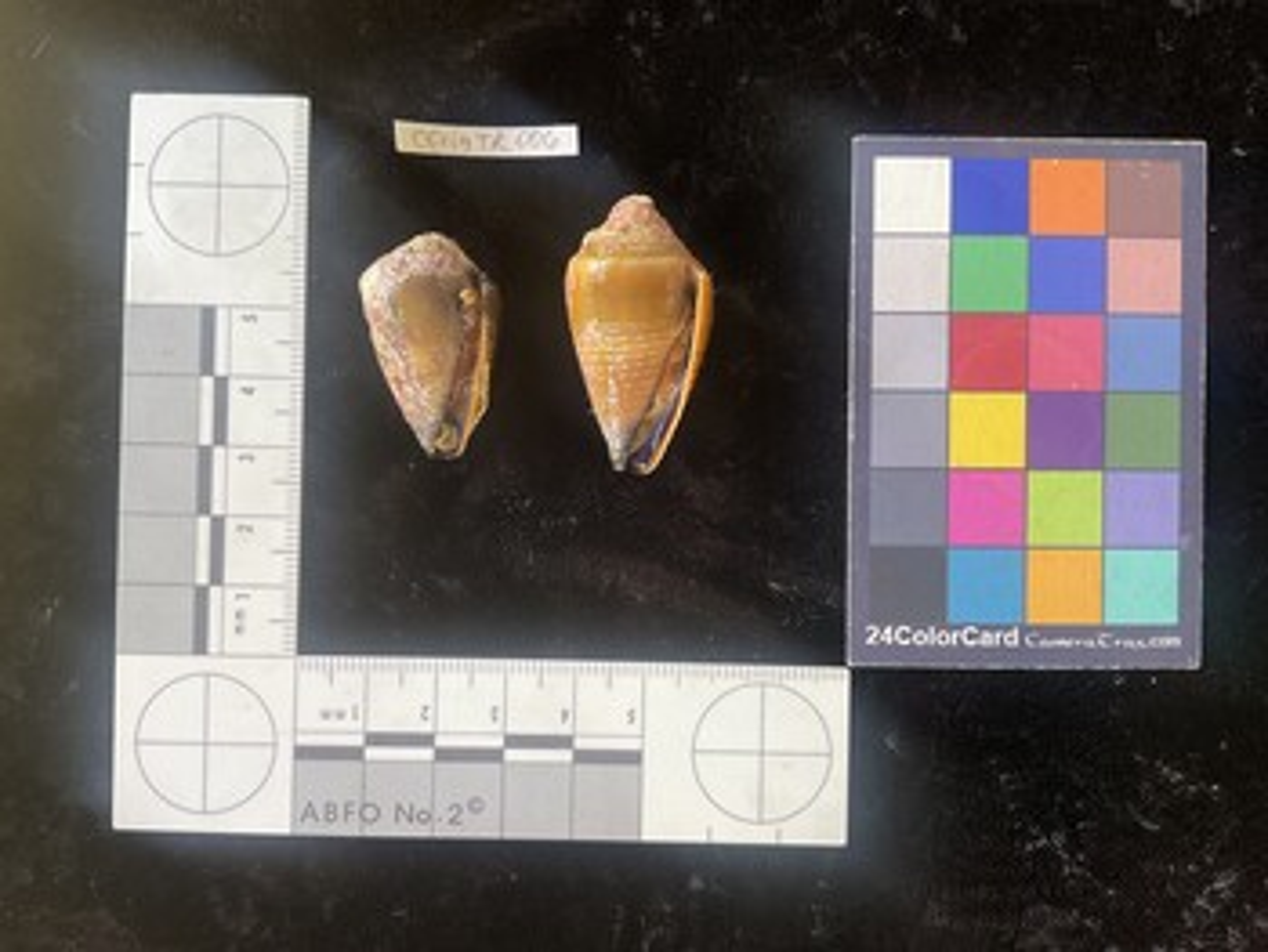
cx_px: 634
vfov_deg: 48.3
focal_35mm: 29
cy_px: 476
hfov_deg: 61.6
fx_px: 1063
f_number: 1.8
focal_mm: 3
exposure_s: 1/60
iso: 40
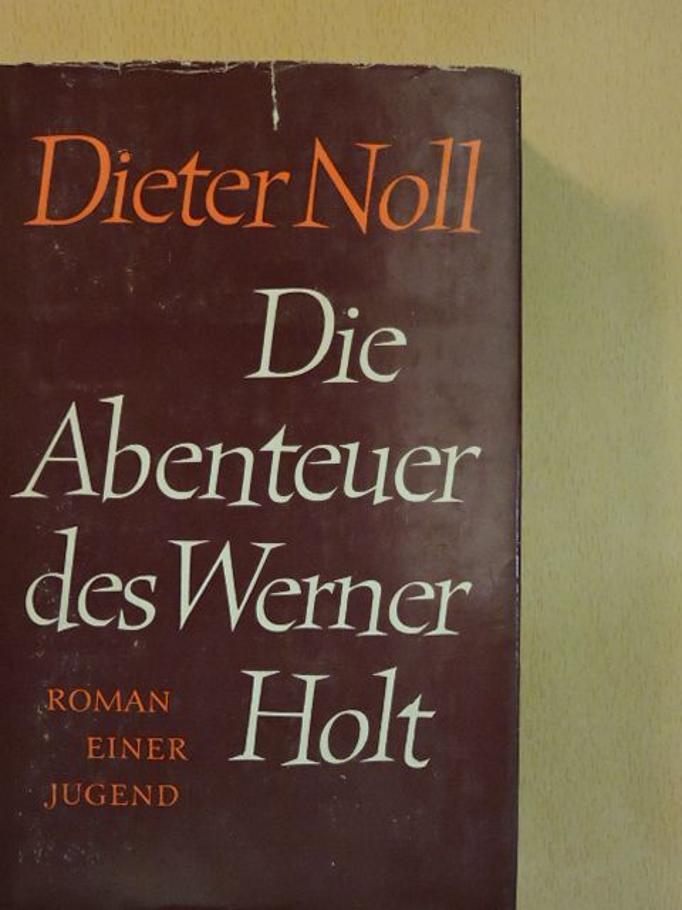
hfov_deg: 29.1
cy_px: 455
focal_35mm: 50
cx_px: 341
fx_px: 1313
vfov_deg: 38.2
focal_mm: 9
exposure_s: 1/60
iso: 1600
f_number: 4
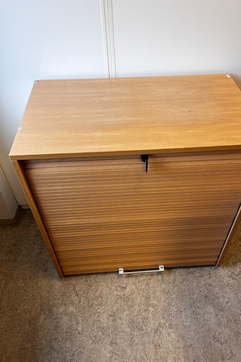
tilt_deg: -45.4
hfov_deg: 46.3
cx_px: 139
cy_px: 186
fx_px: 281
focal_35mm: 28
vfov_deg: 65.5
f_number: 1.6
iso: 50
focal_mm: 5.1
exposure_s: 1/100
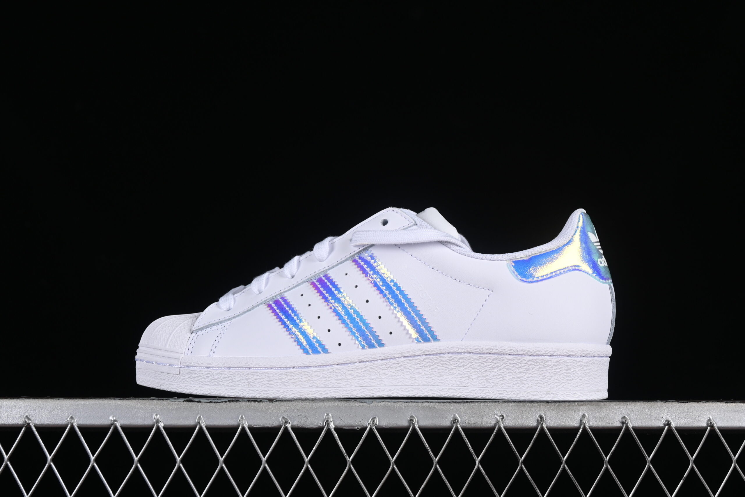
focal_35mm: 75
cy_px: 248
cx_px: 372
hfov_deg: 27.0
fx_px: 1552
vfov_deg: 18.2
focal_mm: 50
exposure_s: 1/125
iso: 160
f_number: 8
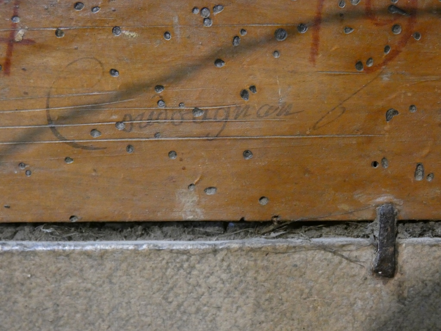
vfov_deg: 27.5
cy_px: 166
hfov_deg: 36.2
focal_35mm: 53
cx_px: 220
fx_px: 675
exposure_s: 1/80
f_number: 3.9
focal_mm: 9.5
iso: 1250
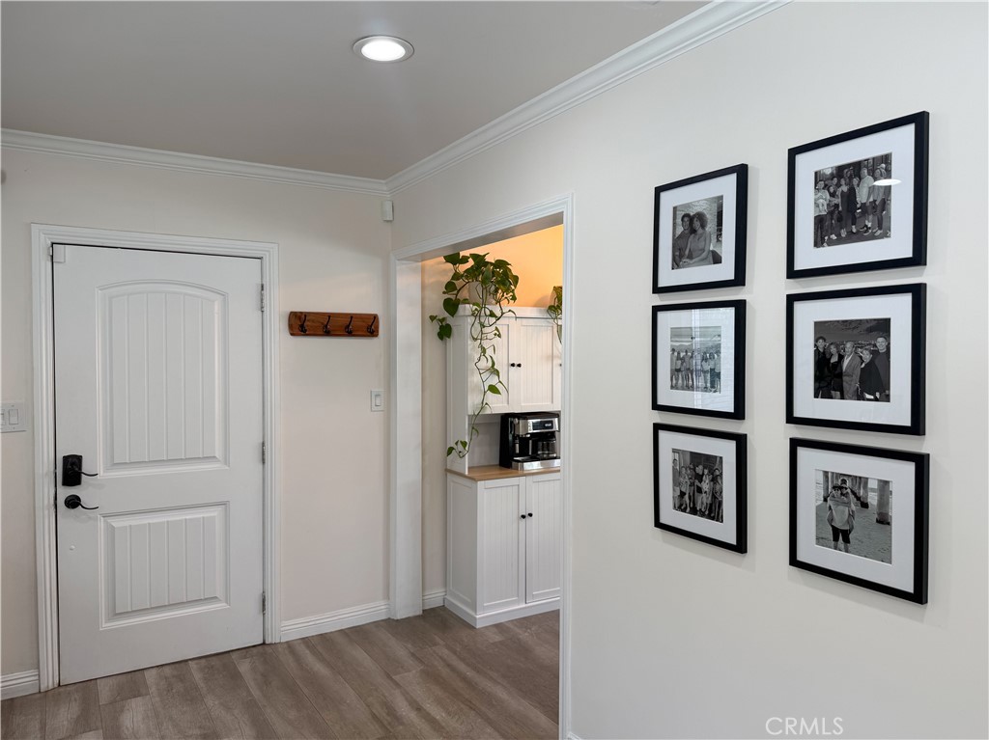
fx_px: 685
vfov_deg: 56.8
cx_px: 494
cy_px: 370
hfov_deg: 71.6
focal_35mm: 24
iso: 80
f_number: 1.8
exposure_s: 1/120
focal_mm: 6.76
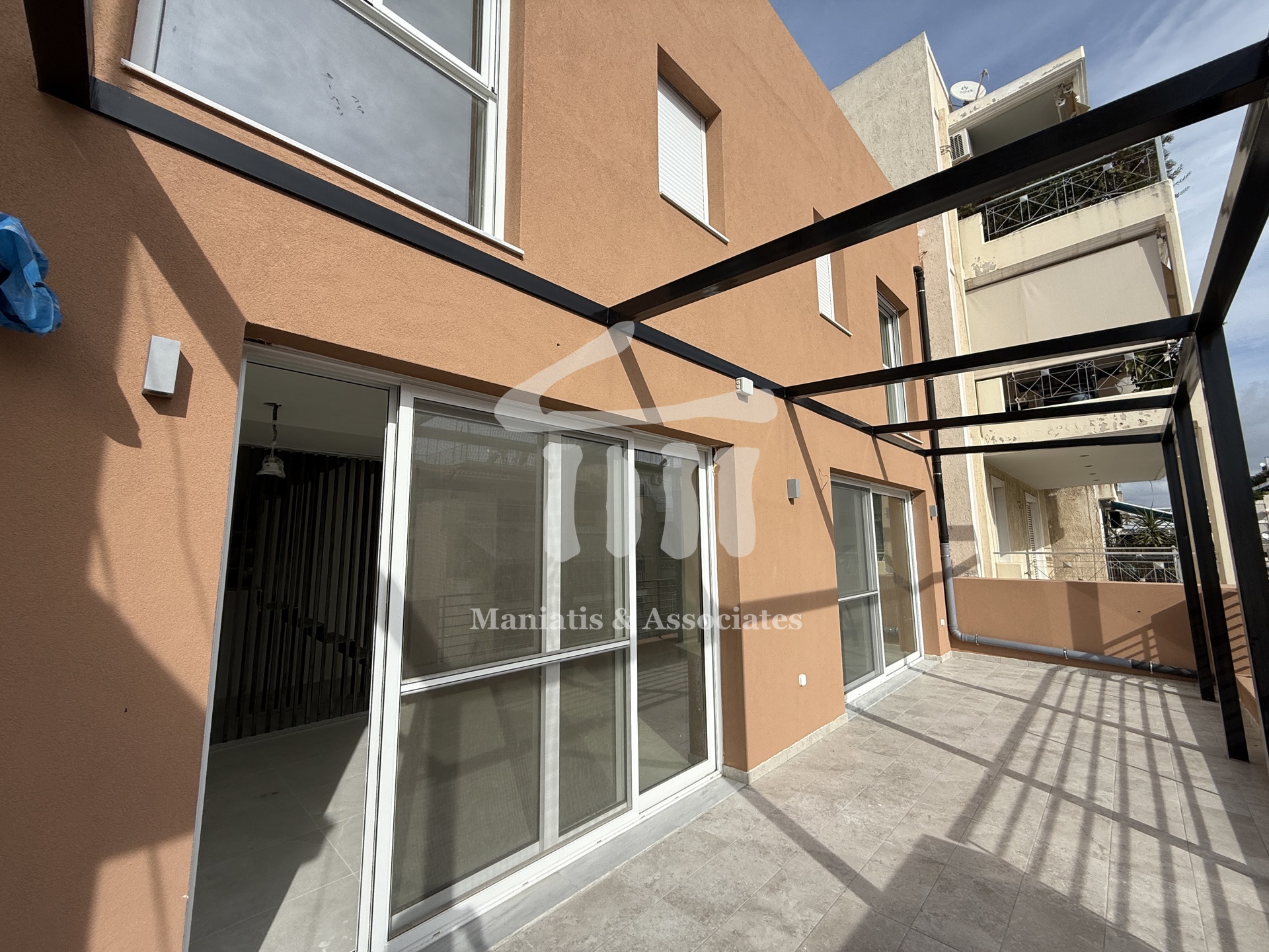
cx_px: 634
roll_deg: +0.0
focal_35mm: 14
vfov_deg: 85.7
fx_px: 513
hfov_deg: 102.1
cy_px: 476
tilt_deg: +8.8
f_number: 2.2
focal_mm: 2.22
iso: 50
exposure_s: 1/2976
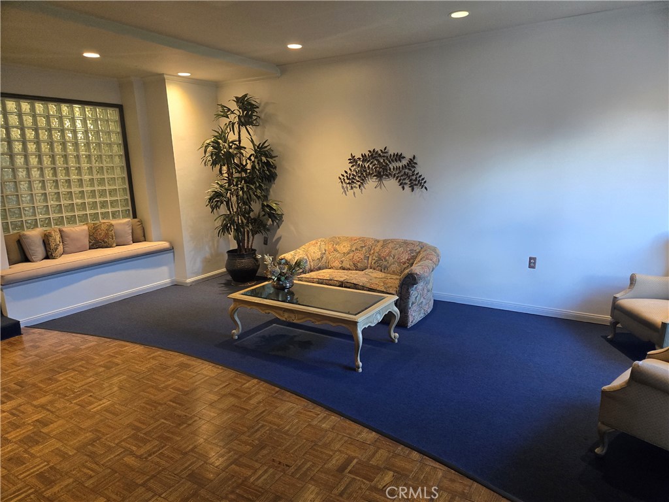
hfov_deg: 73.9
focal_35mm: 23
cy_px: 251
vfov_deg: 58.9
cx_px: 334
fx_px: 445
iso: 640
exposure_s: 1/120
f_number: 1.8
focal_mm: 5.4
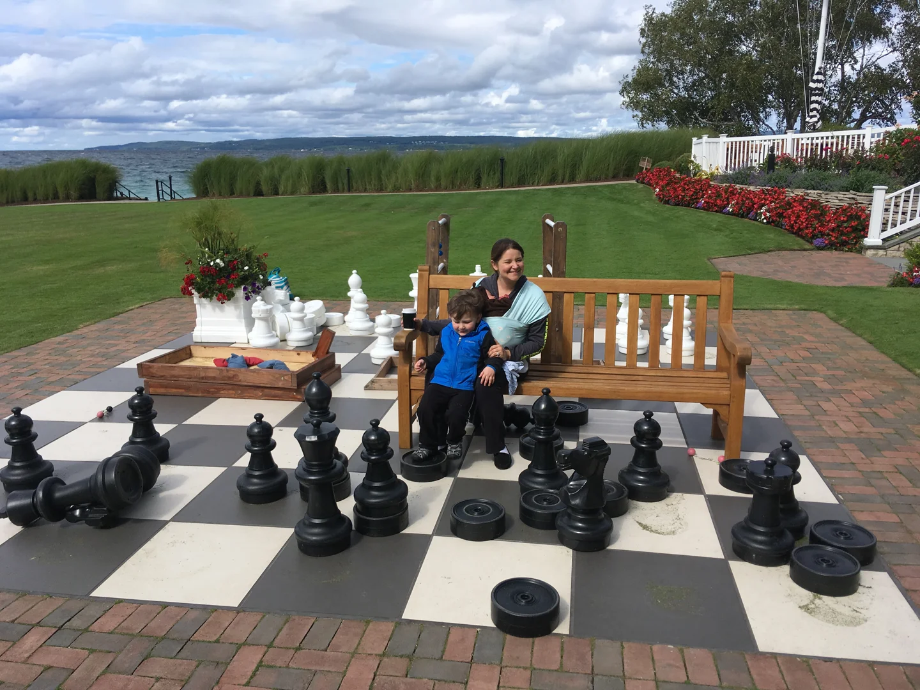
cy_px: 345
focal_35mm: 29
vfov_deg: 48.2
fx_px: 771
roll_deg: +0.1
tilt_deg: -17.4
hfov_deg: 61.7
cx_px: 460
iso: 25
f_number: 2.2
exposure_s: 1/2024
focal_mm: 4.15
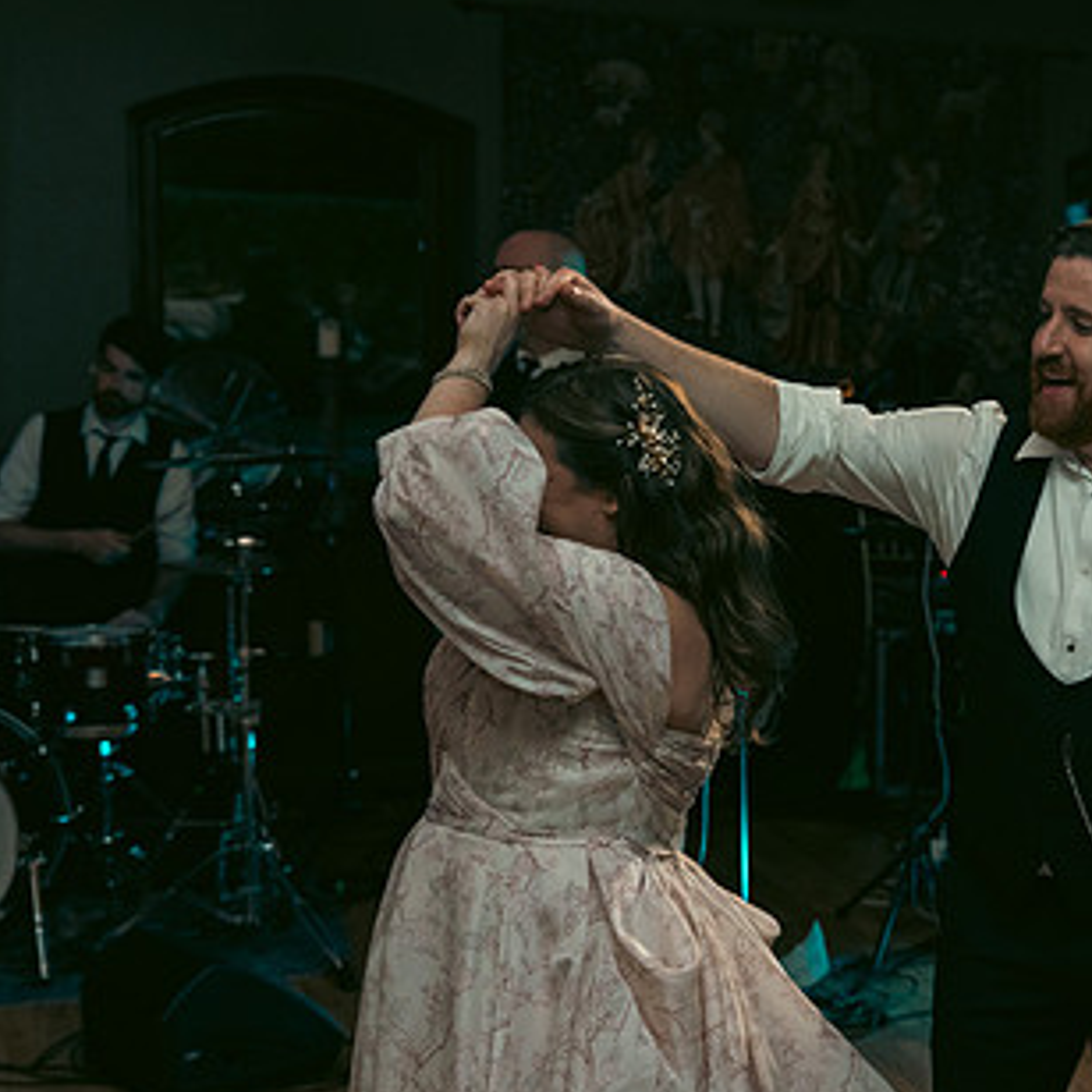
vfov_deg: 26.9
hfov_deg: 26.1
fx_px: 2284
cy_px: 601
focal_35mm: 64
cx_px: 964
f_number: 3.5
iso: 2500
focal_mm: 40
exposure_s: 1/160
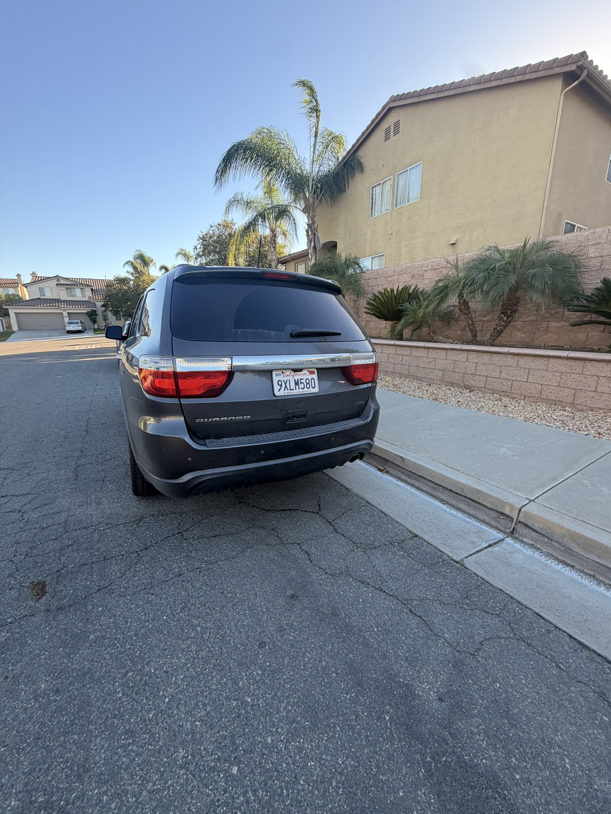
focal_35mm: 14
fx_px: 329
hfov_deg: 85.7
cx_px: 306
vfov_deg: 102.1
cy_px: 407
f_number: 2.2
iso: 50
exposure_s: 1/340
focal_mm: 2.22
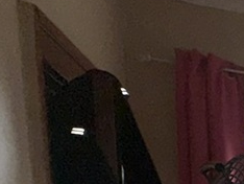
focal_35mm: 86
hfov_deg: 15.3
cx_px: 557
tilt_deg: -7.7
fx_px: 607
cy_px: 331
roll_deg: -2.2
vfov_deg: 15.0
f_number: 2.2
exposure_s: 1/335
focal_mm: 2.22
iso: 16
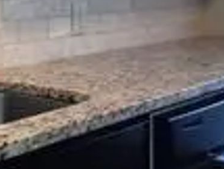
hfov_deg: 21.3
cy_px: 2
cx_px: 45
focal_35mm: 91
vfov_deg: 16.0
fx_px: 589
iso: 125
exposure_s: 1/20
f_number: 2.4
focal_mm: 4.12
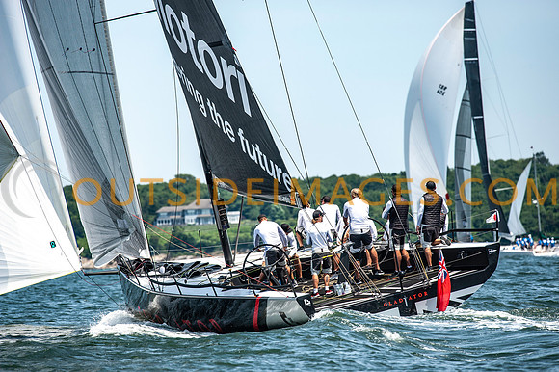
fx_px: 4655
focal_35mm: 300
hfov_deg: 6.9
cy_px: 186
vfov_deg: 4.6
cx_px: 280
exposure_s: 1/1600
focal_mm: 300
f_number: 5.6
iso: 250
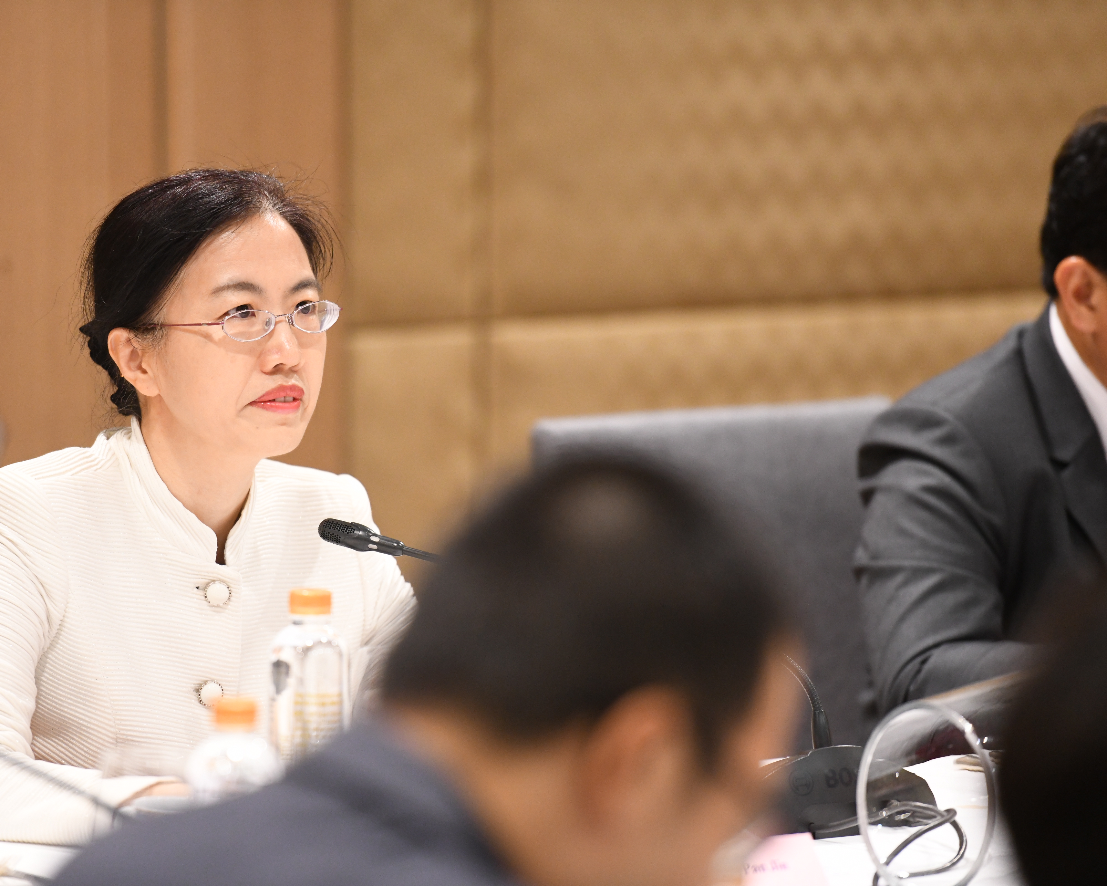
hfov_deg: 8.5
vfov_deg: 6.8
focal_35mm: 226
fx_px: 7405
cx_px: 491
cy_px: 442
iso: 2500
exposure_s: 1/100
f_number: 2.8
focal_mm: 200
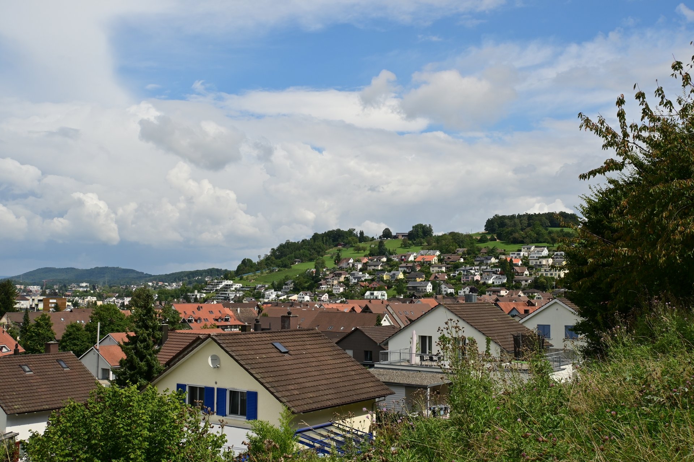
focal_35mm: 39
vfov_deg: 34.2
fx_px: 752
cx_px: 347
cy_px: 231
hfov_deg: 49.6
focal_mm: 26
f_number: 13
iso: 100
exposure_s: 1/200
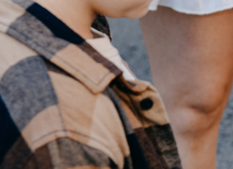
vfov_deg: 4.7
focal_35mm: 310
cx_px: 406
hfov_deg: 6.3
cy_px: 27
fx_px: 2063
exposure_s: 1/160
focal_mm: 60
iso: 100
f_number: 5
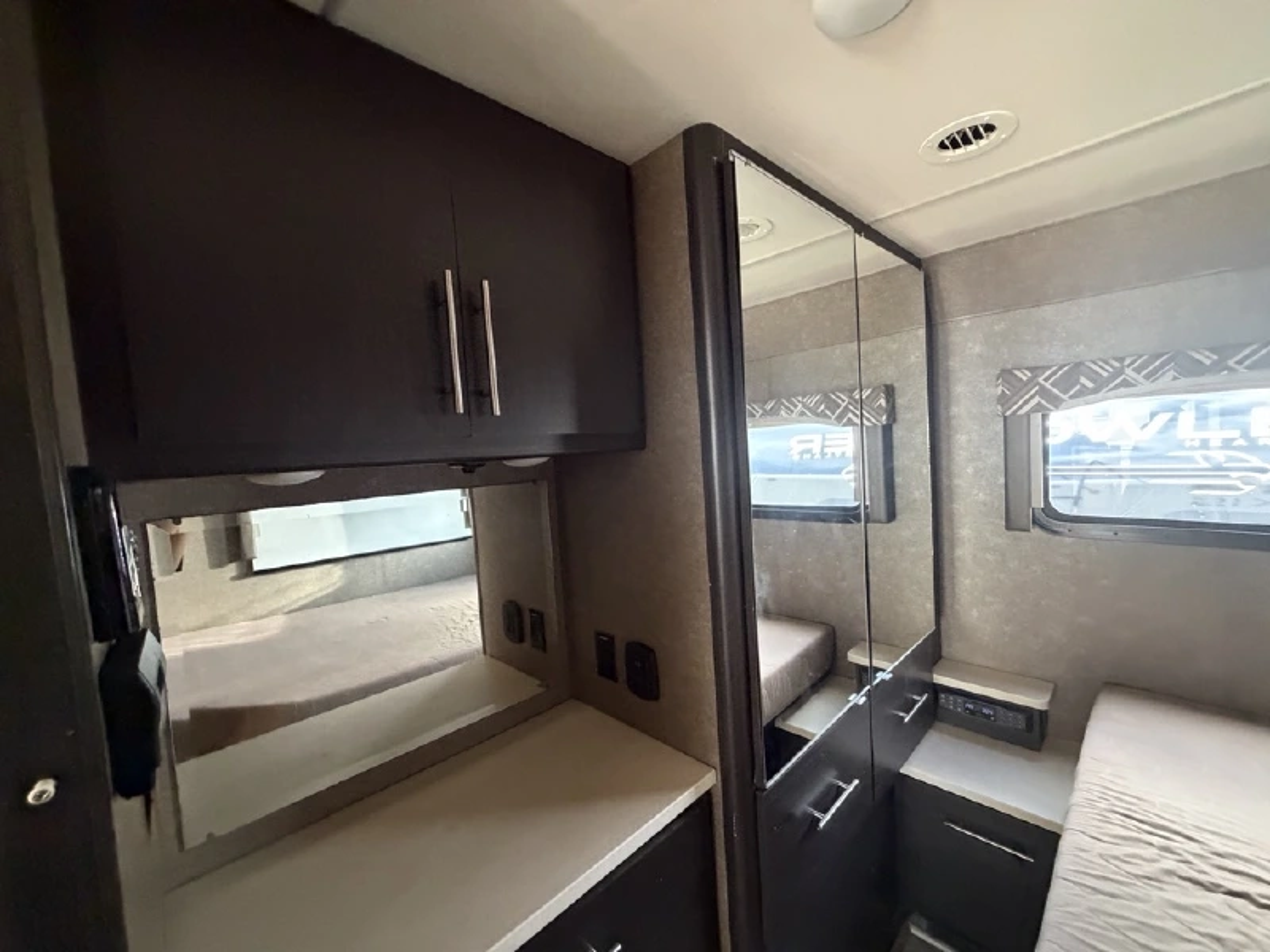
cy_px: 476
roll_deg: +3.4
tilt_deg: -1.8
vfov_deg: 85.7
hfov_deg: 102.1
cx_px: 635
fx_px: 514
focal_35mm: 14
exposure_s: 1/60
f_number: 2.2
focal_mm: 2.22
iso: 800
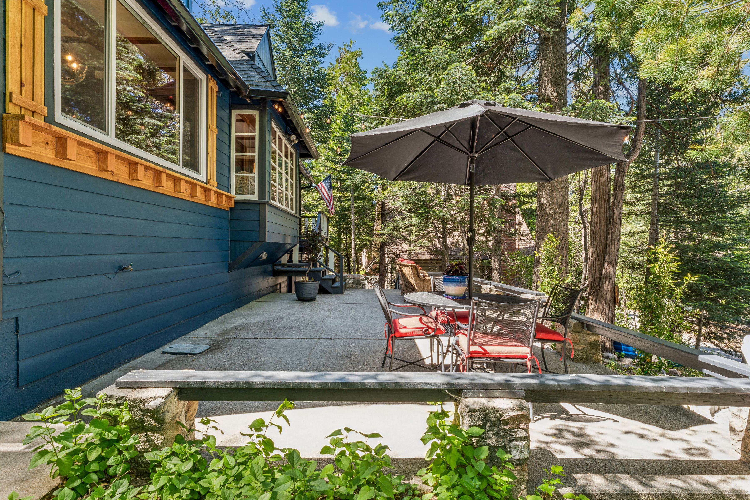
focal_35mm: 17
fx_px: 350
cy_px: 250
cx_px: 375
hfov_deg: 93.9
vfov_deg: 71.1
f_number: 22
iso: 100
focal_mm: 16.8
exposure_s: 1/2
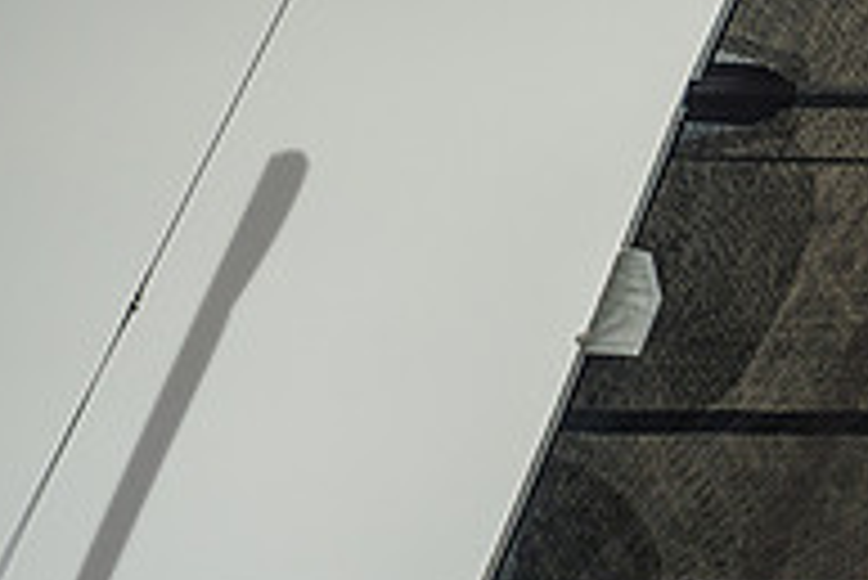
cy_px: 794
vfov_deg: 2.3
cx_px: 949
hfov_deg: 3.4
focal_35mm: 602
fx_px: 14525
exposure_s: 1/1600
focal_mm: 200
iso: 400
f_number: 6.3
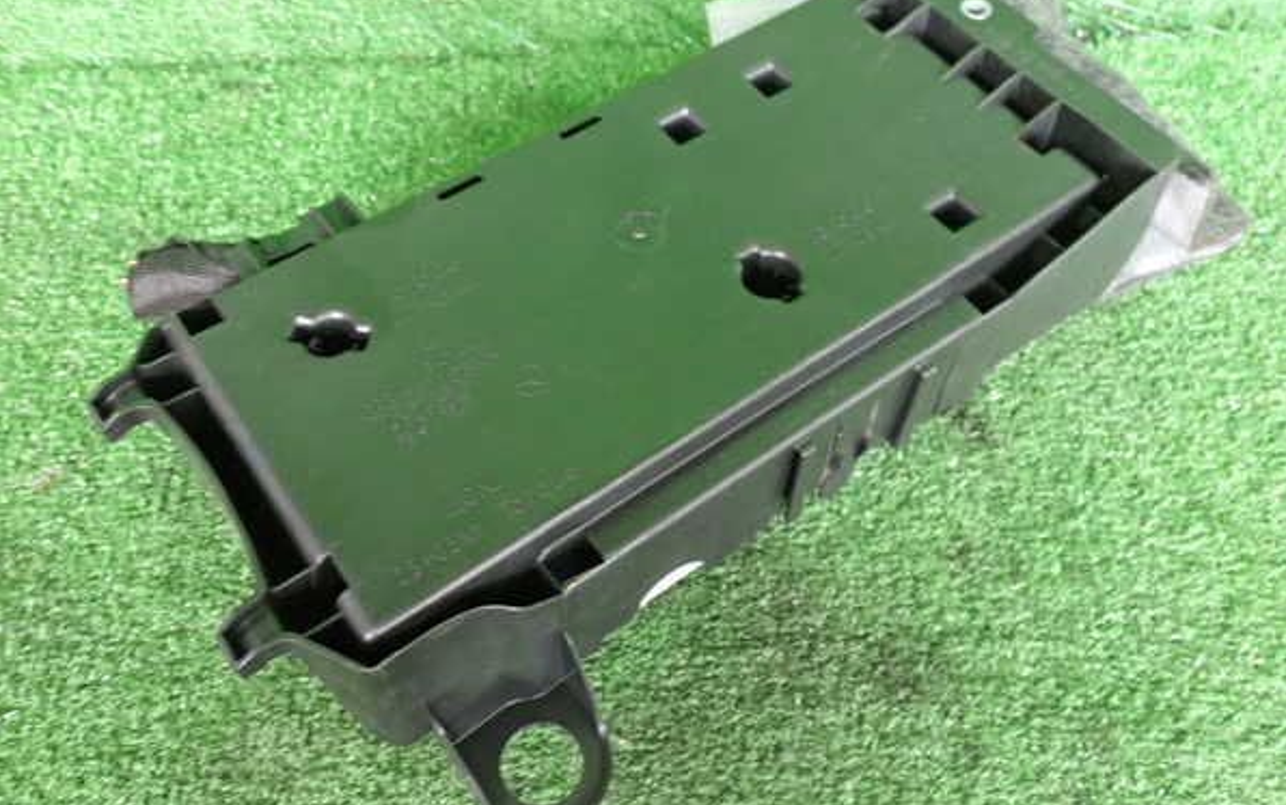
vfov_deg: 39.5
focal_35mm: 32
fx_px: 1122
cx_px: 645
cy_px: 401
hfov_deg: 59.6
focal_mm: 5.4
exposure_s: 1/30
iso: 400
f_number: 2.3
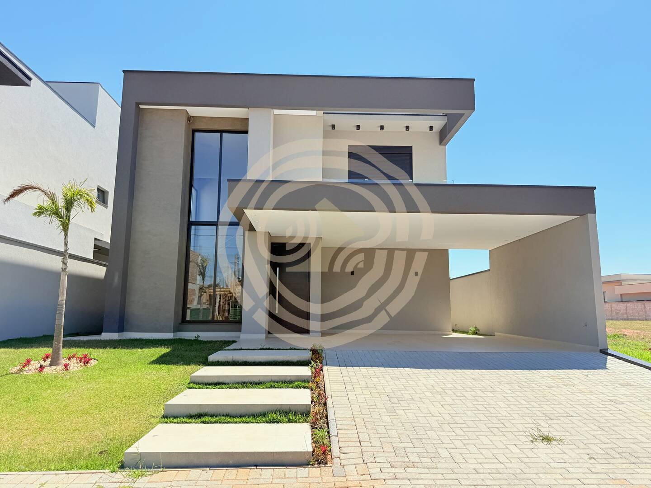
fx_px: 451
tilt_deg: +9.4
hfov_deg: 71.6
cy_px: 244
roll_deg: +0.3
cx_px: 326
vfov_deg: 56.8
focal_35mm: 24
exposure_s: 1/4405
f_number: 1.78
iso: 80
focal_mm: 6.76
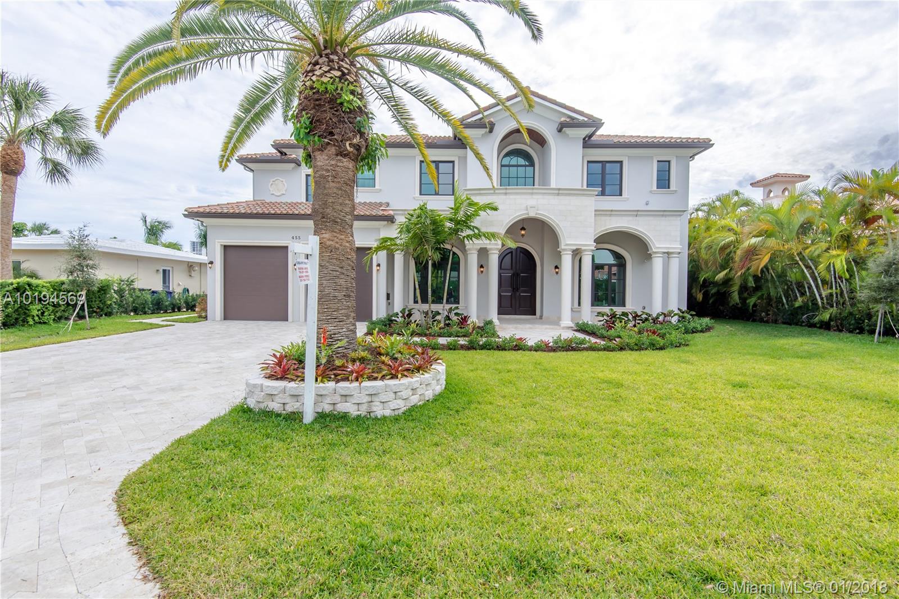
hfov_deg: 96.7
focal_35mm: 16
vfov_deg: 73.7
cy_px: 300
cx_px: 450
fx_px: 399
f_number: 9
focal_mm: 16
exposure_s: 1/160
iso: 200
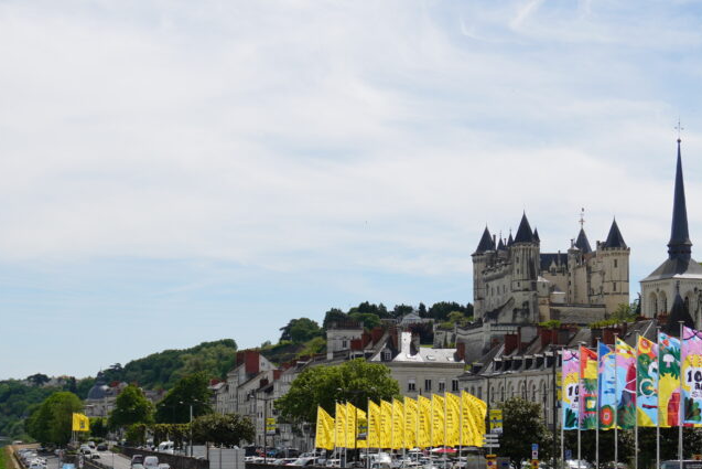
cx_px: 345
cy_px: 350
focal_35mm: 82
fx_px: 1599
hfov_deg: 24.8
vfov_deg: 16.6
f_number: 5.6
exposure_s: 1/800
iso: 100
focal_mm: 34
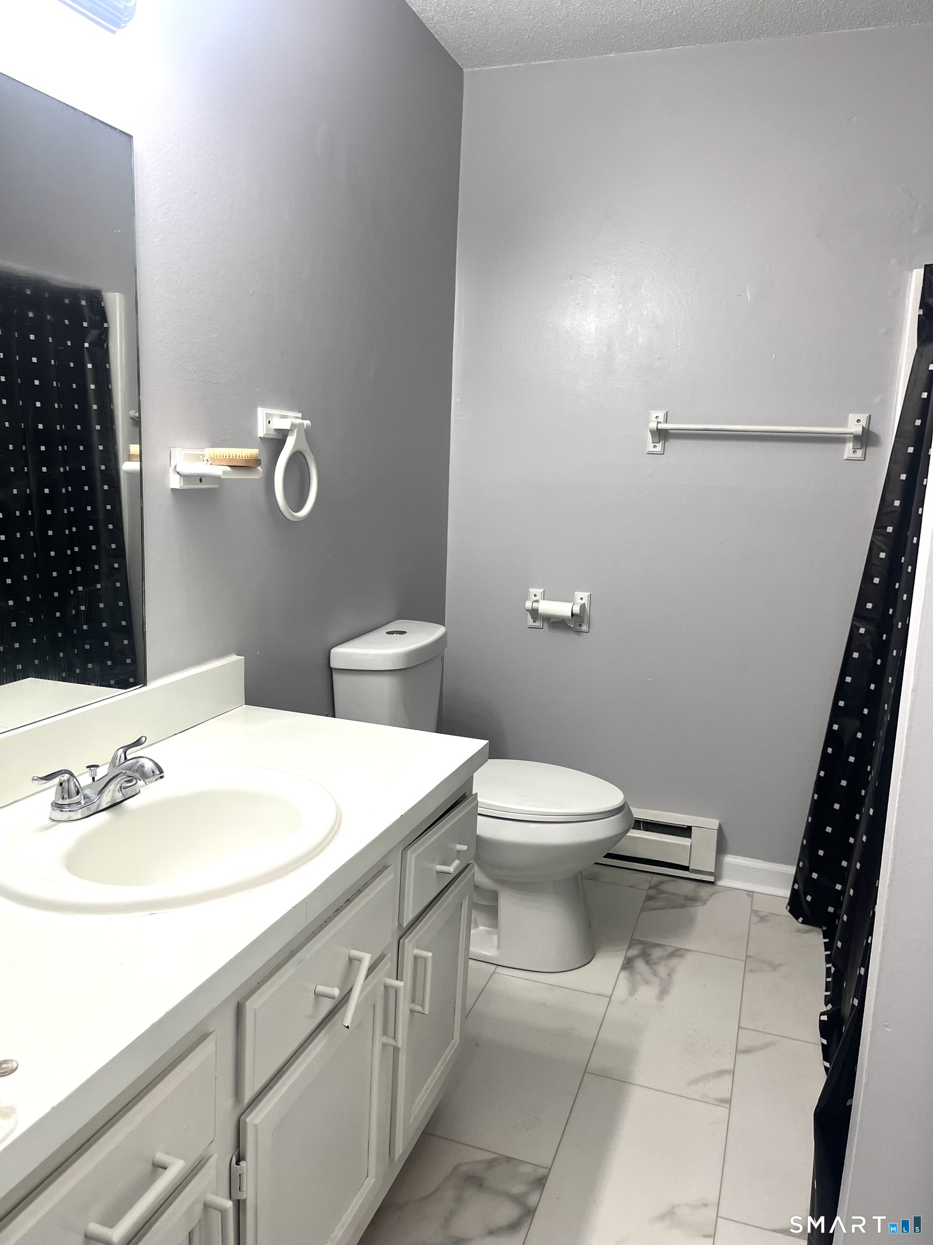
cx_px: 466
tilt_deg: -9.6
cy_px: 622
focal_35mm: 26
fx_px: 934
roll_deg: -1.3
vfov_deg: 67.3
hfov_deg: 53.1
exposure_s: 1/120
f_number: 1.6
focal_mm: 5.1
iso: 100
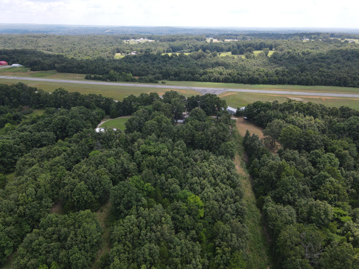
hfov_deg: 71.6
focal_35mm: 24
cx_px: 180
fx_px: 249
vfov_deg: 56.8
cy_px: 134
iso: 100
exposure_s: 1/320
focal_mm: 4.5
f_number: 2.8
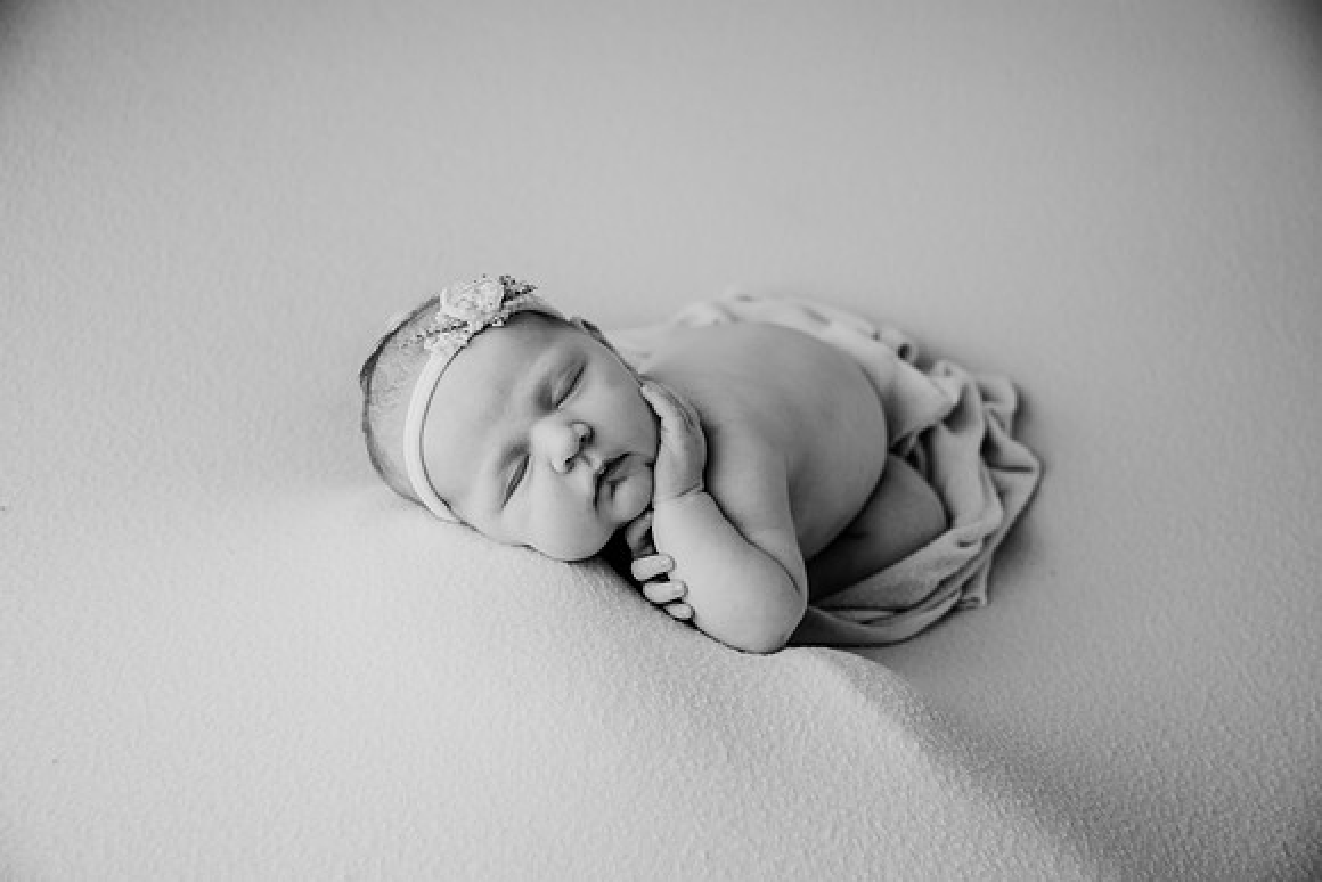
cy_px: 441
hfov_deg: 42.7
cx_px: 661
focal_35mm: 46
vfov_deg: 29.3
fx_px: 1690
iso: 100
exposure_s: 1/160
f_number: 4
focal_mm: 46
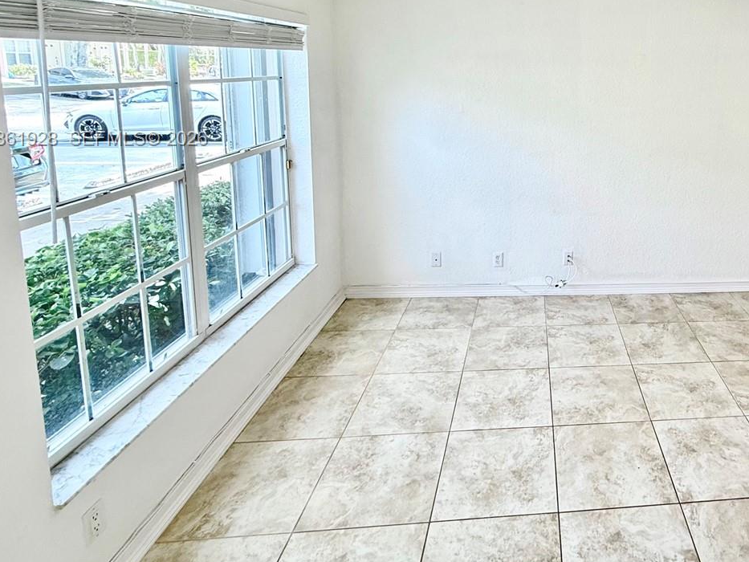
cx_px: 600
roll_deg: -2.3
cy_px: 140
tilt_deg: -8.0
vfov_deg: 54.2
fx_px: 519
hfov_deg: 65.1
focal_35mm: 24
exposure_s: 1/120
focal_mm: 2.22
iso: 125
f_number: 2.2
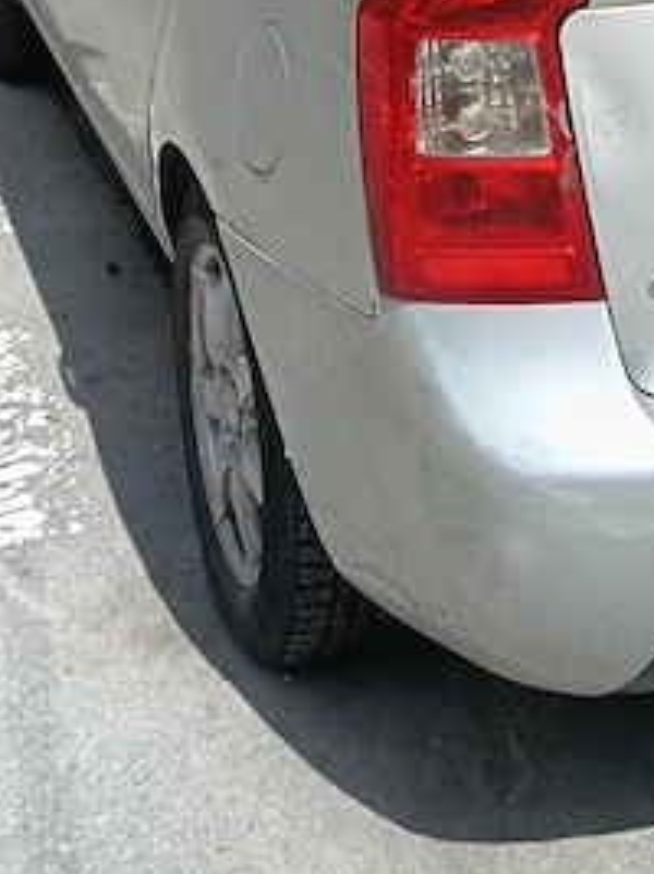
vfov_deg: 24.8
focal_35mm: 72
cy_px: -131
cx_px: 664
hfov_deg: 19.8
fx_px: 1815
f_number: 1.75
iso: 168
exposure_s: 1/900
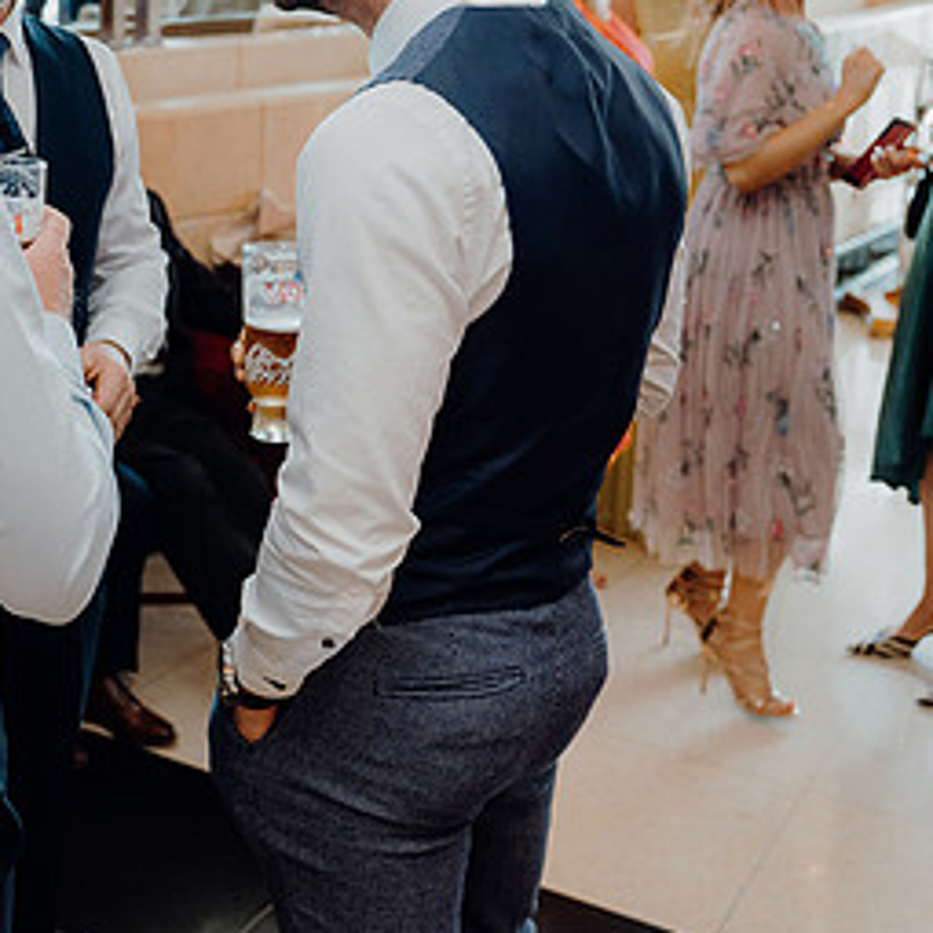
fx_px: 1769
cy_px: 251
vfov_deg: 29.2
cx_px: -26
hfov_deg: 27.6
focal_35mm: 58
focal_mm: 30
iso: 1250
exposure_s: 1/200
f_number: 2.8
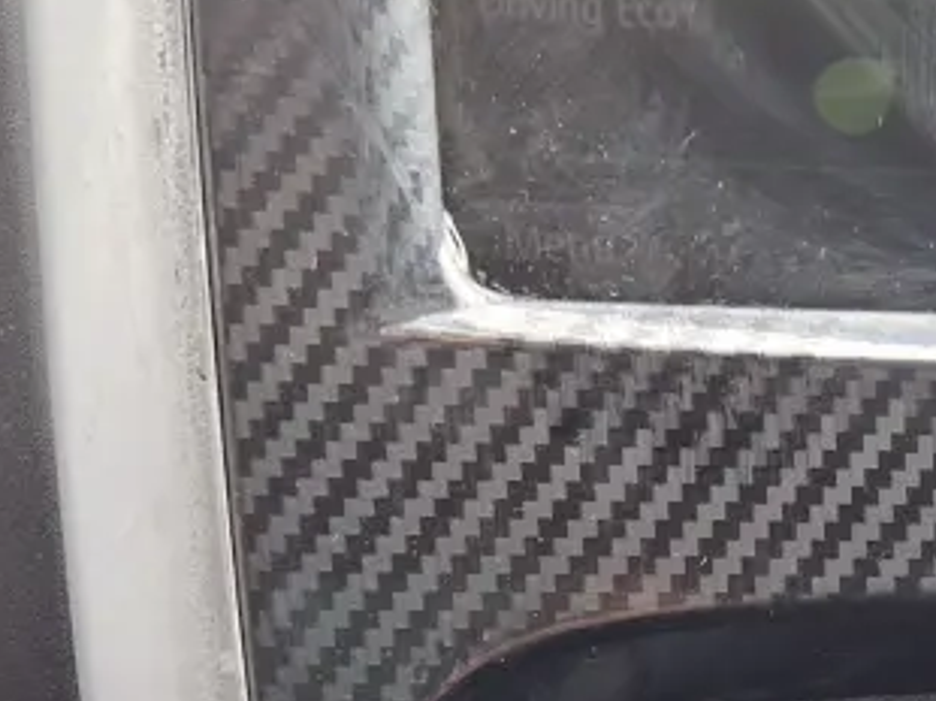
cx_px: 743
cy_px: 913
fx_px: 2891
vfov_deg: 13.3
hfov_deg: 18.2
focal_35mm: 107
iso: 100
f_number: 1.8
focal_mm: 5.4
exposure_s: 1/180
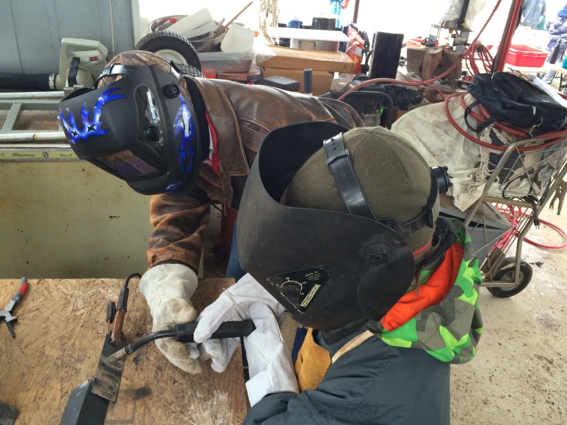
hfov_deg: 61.7
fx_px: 475
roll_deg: -3.1
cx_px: 284
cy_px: 212
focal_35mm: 29
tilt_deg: -29.6
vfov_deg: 48.2
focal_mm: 4.15
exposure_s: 1/30
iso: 64
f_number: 2.2
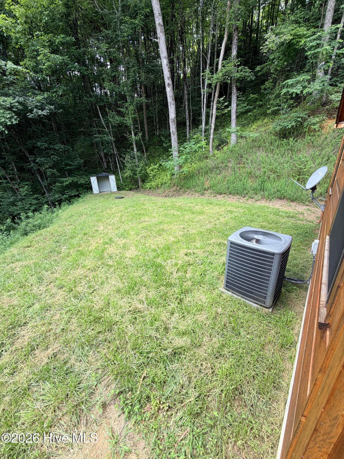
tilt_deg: -18.7
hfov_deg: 85.7
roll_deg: -0.4
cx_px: 172
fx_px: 186
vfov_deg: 102.1
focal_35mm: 14
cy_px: 230
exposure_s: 1/143
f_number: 2.2
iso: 40
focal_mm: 2.22
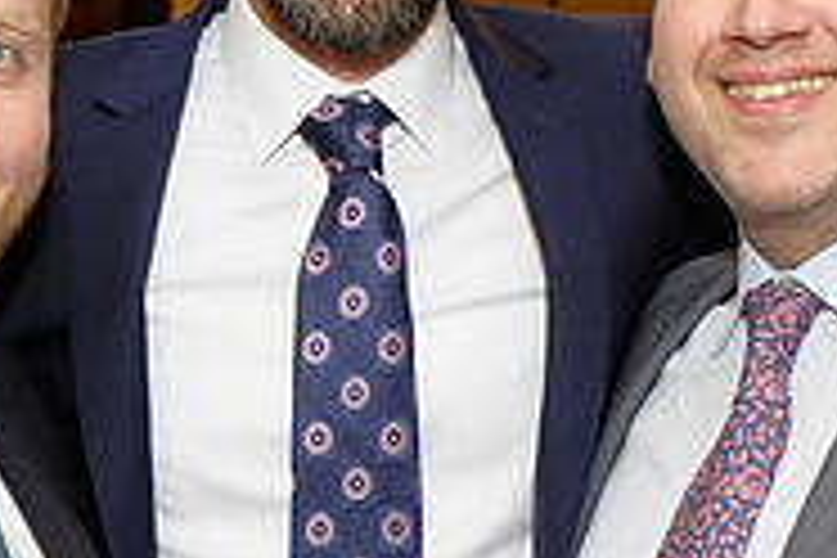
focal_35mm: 100
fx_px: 2325
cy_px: 173
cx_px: 374
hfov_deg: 20.4
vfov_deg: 13.7
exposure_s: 1/180
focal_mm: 21.4
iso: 1250
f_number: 3.2
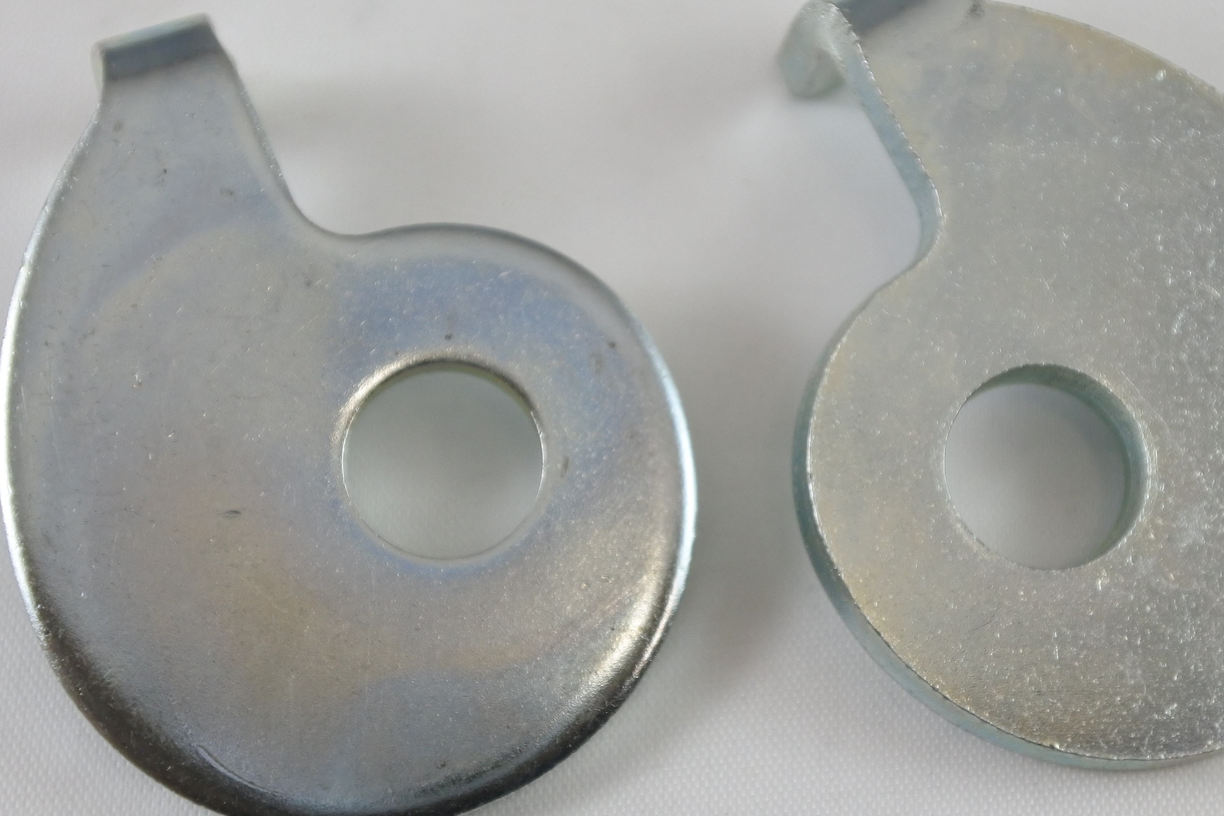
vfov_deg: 17.5
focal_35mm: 78
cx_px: 664
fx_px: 2652
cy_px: 420
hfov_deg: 26.0
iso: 400
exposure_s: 1/160
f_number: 4.5
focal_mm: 18.4
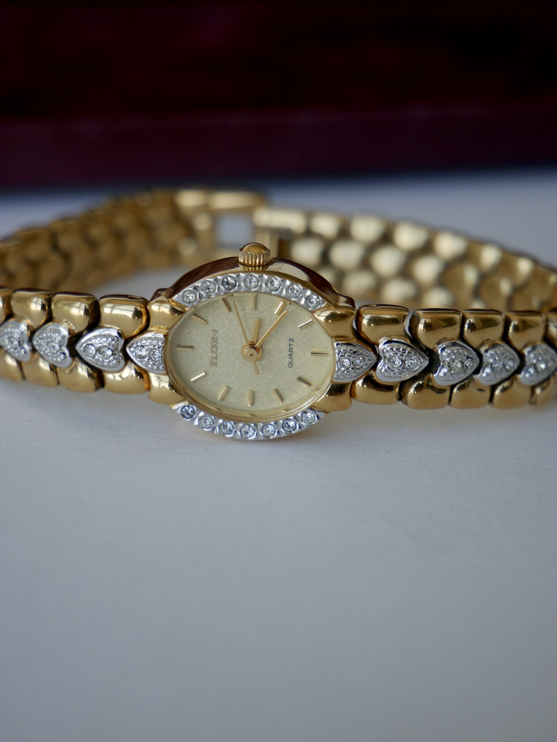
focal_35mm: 86
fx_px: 1844
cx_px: 278
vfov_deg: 22.7
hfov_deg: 17.2
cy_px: 371
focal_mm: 43
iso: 250
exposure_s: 1/100
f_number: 5.6
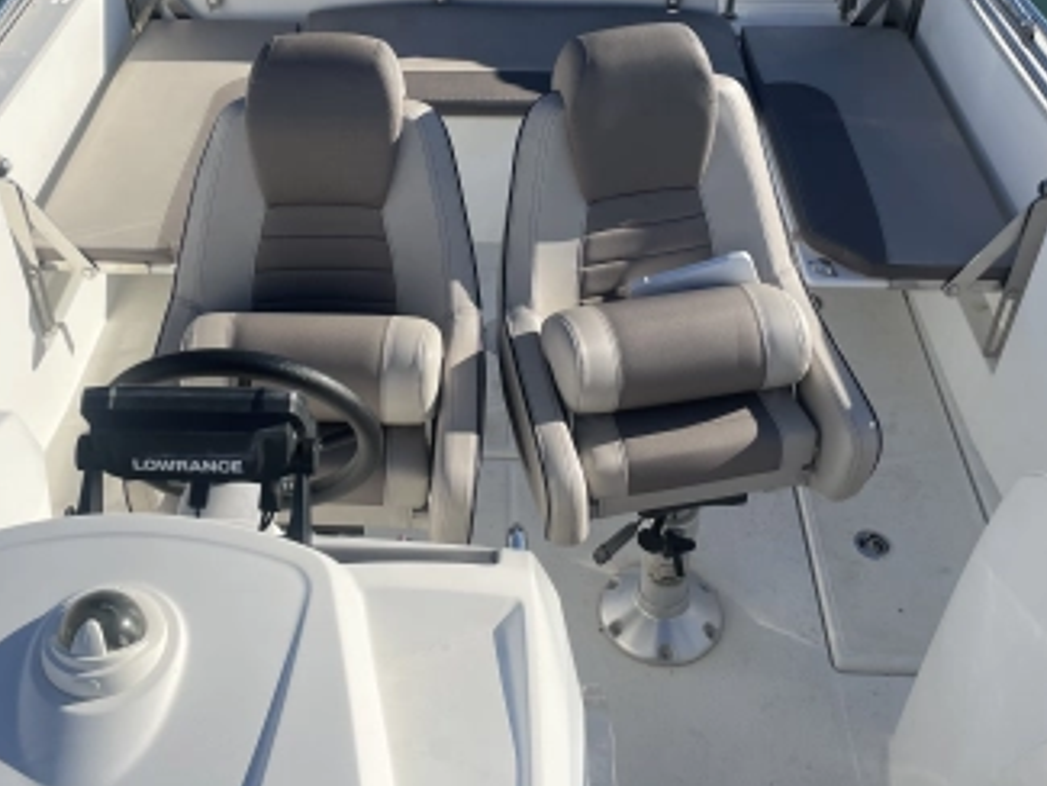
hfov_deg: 42.8
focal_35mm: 44
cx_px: 435
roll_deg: +3.0
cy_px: 188
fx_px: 1331
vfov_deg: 32.2
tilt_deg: -35.4
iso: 32
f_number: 1.6
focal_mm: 4.2
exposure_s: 1/3861
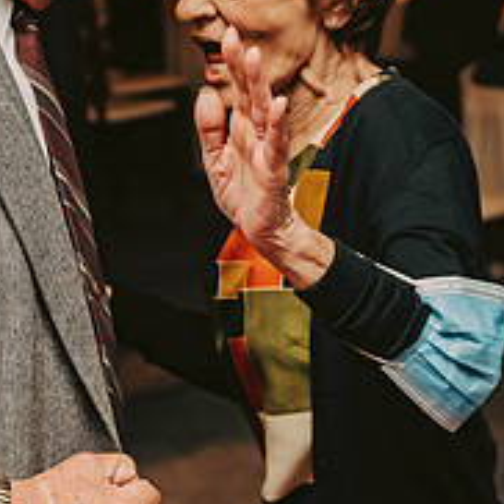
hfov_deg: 14.6
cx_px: 233
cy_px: 190
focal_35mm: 119
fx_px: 1960
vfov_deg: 14.6
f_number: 3.2
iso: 2000
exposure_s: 1/200
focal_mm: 44
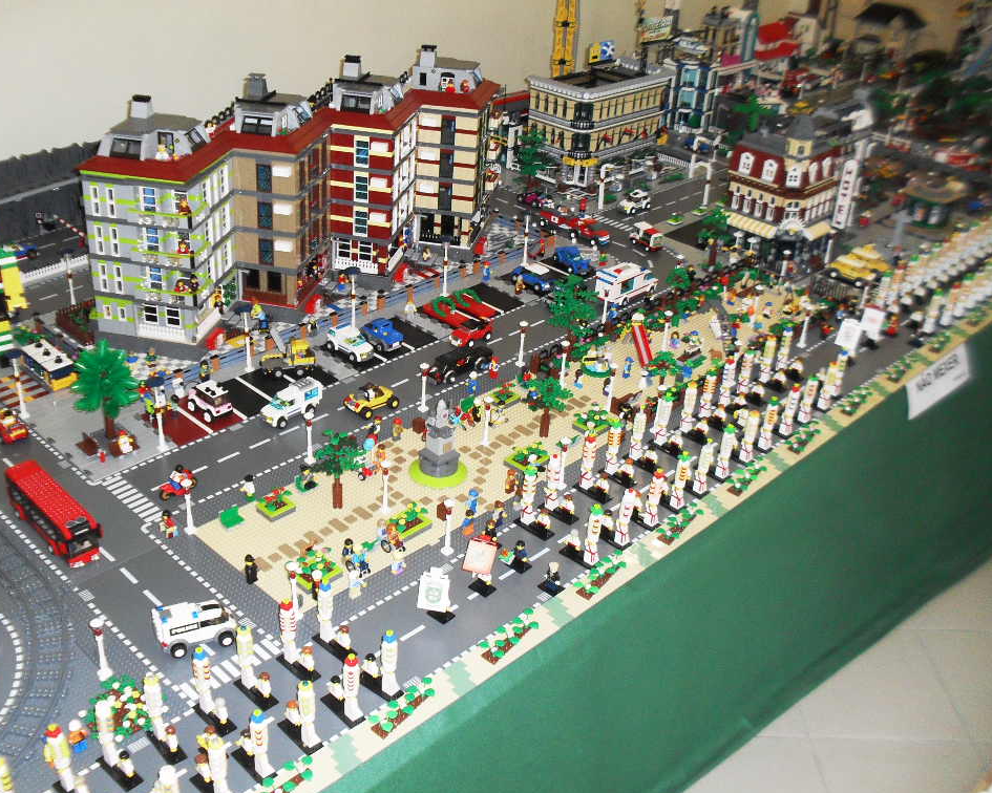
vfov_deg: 40.1
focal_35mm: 37
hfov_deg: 49.0
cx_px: 457
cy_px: 394
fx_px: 1086
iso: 200
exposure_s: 1/45
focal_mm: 6.3
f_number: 3.2
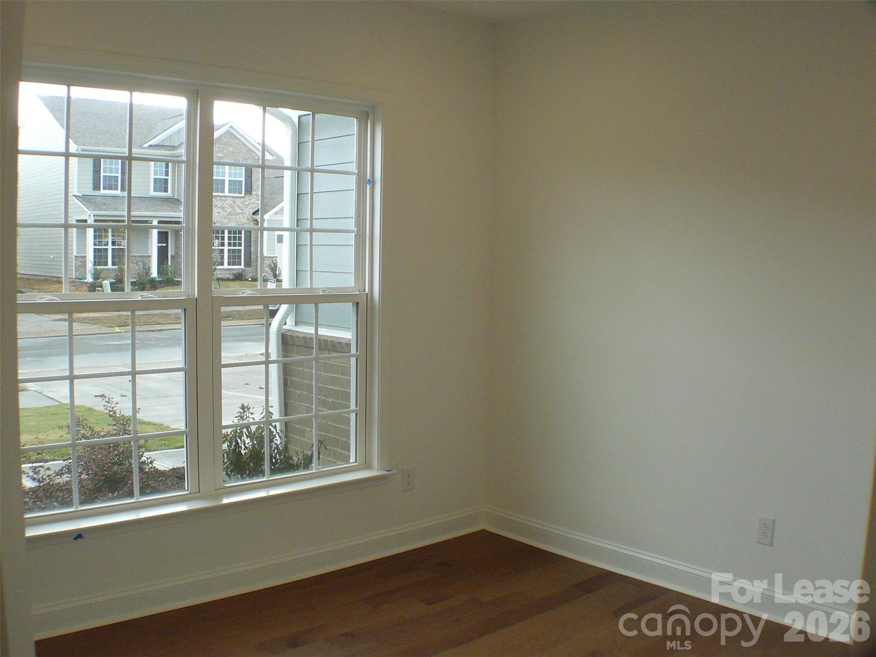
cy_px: 328
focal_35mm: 47
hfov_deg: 40.4
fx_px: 1189
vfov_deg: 30.9
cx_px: 438
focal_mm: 7
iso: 200
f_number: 3.3
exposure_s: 1/320
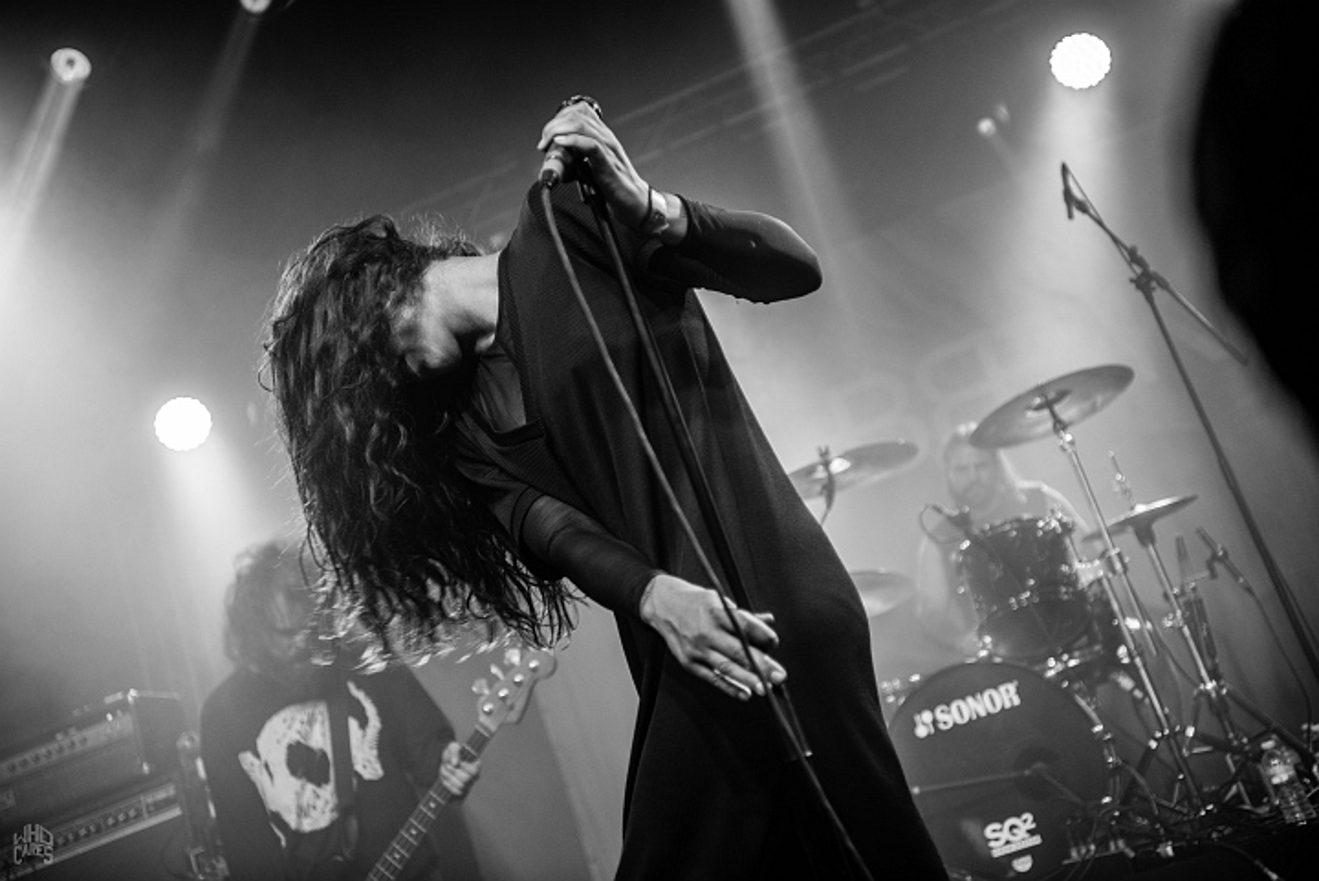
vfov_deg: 27.0
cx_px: 660
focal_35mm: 50
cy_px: 440
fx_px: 1833
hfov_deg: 39.6
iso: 250
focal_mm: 50
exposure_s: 1/125
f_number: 2.8
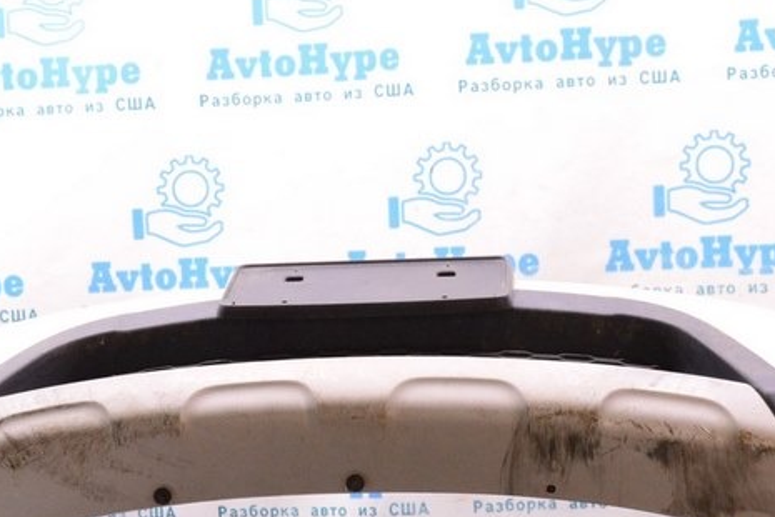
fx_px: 1918
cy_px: 381
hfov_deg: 22.8
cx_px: 378
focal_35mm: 89
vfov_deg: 15.3
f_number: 8
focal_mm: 27
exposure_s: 1/30
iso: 1600
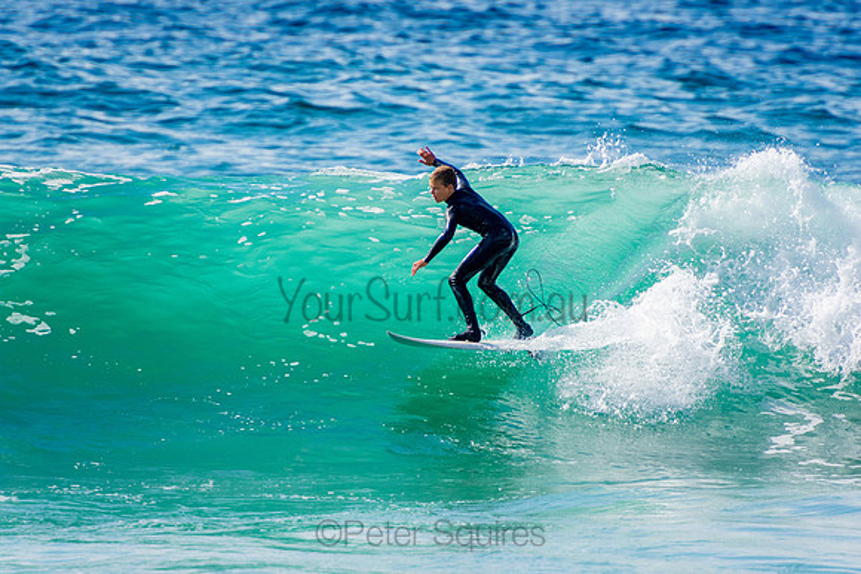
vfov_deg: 2.3
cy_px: 287
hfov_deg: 3.4
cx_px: 430
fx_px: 14353
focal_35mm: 600
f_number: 5.6
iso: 320
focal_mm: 400
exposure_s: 1/2000
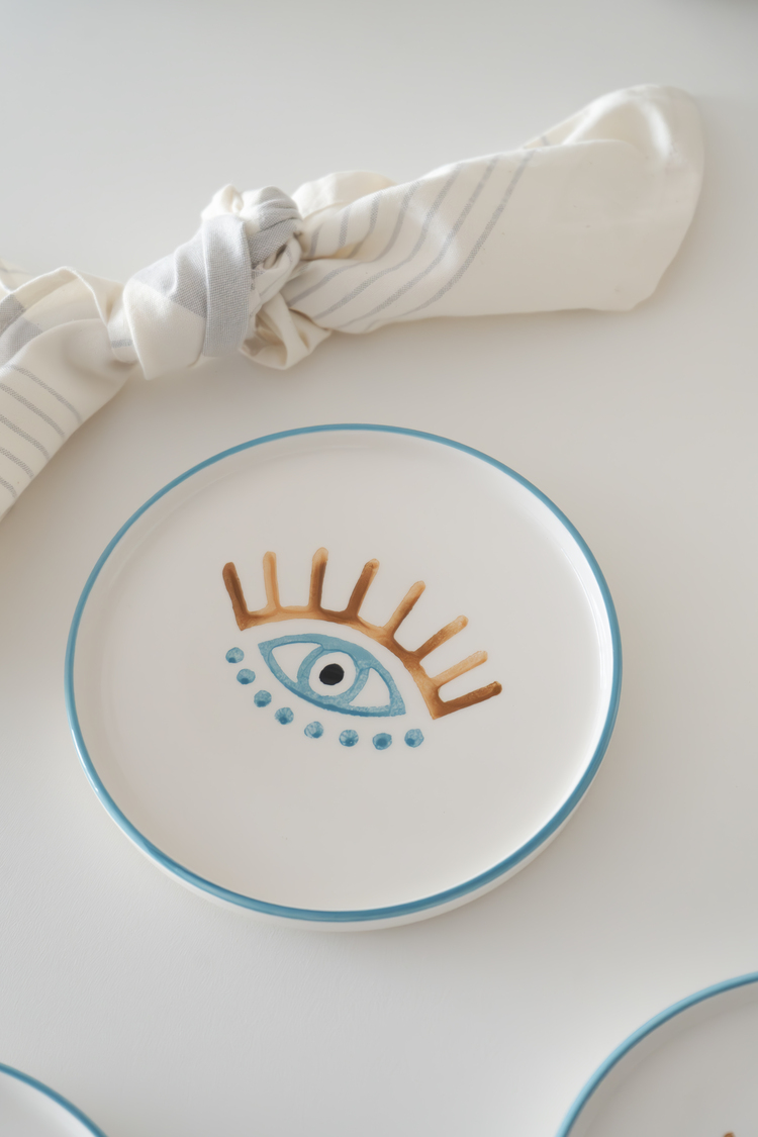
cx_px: 379
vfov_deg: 28.8
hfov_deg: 19.5
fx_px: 2211
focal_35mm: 70
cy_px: 568
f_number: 5.6
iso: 10000
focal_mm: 70
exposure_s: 1/250
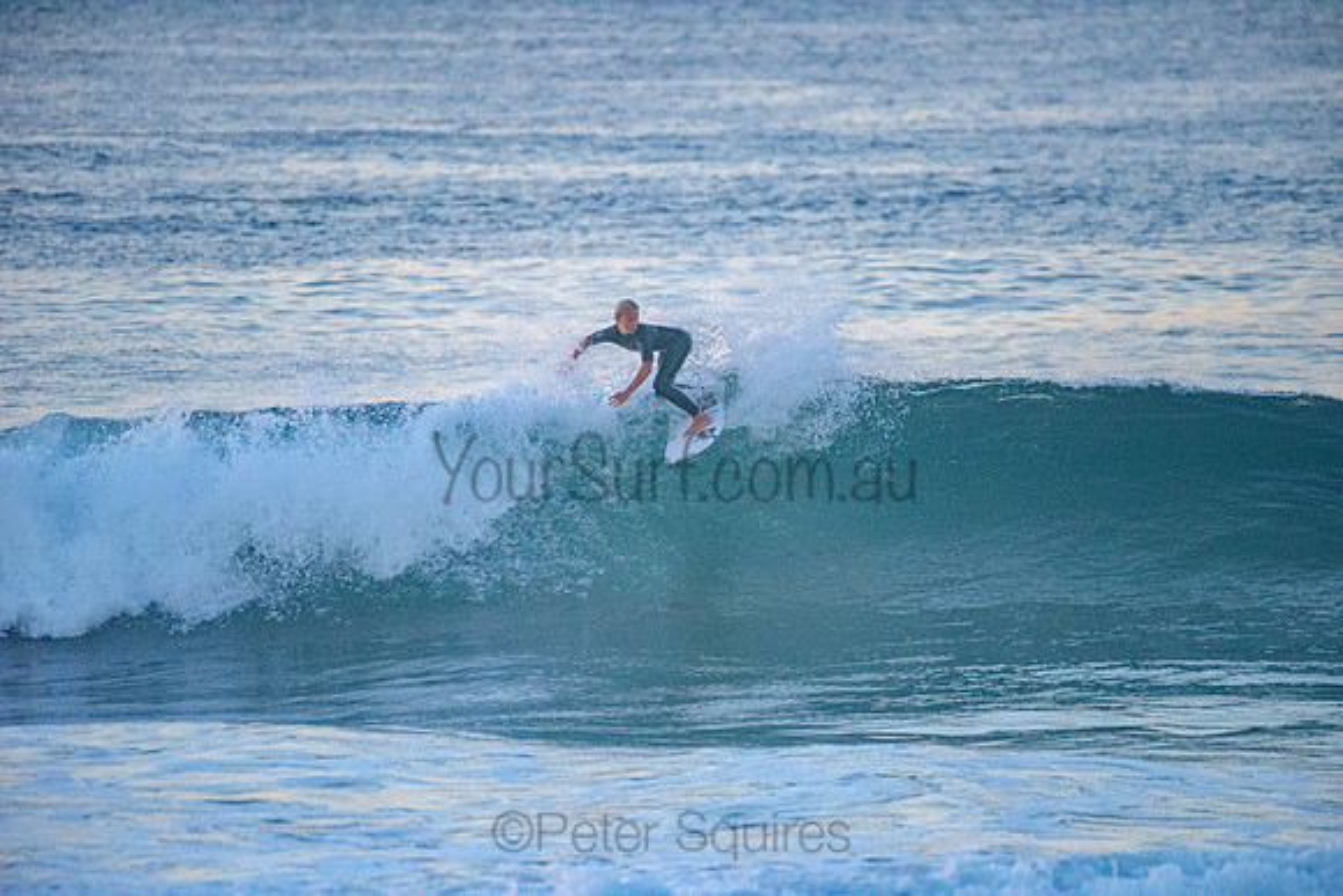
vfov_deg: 2.8
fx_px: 18656
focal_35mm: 500
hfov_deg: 4.1
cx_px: 672
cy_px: 448
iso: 5600
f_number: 5.6
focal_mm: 500
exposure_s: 1/2000
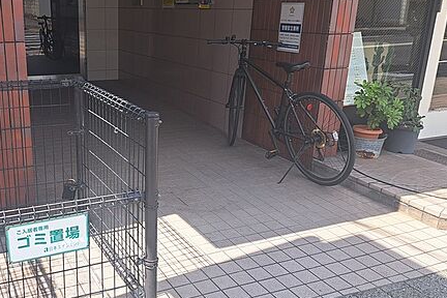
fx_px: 459
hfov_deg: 50.2
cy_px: 154
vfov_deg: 35.9
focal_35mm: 37
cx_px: 122
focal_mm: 5.23
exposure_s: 1/344
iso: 50
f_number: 1.8
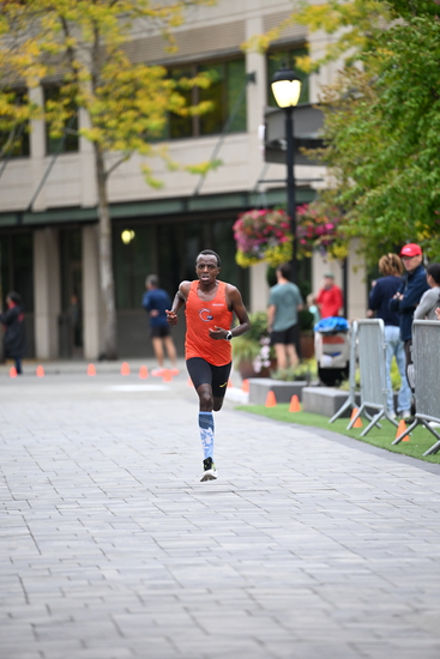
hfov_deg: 6.9
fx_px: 3664
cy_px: 330
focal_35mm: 200
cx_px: 220
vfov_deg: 10.3
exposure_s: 1/800
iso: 1600
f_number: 2.8
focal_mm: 200
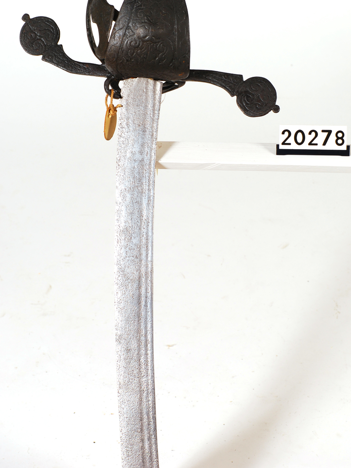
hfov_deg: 11.8
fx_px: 1704
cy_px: 184
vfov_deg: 15.6
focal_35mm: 126
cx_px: 178
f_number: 10
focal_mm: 70
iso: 100
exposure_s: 1/60
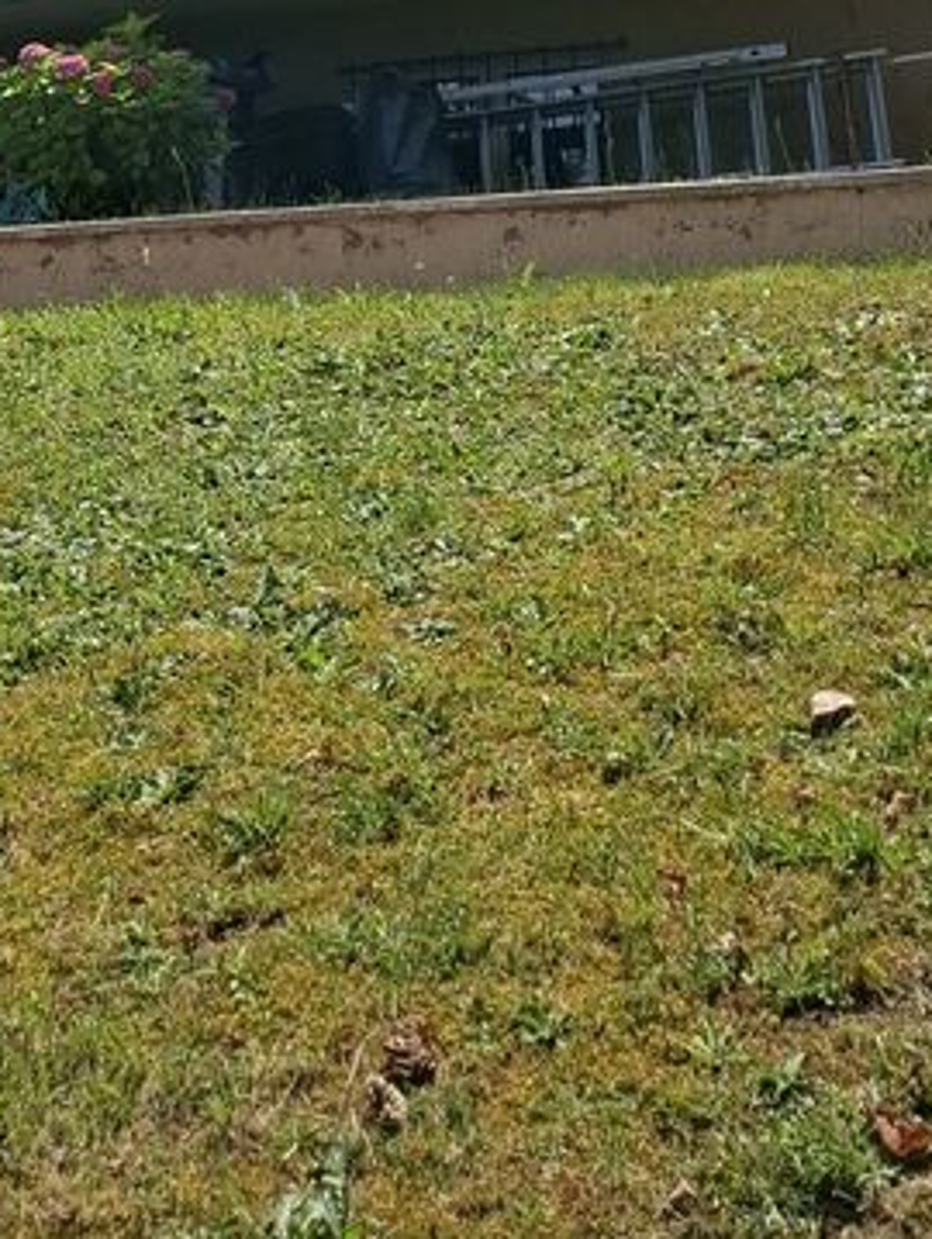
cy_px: -97
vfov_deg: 27.8
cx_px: 145
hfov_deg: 22.6
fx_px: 2293
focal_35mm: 64
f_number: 1.8
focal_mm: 5.54
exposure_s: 1/3115
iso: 50
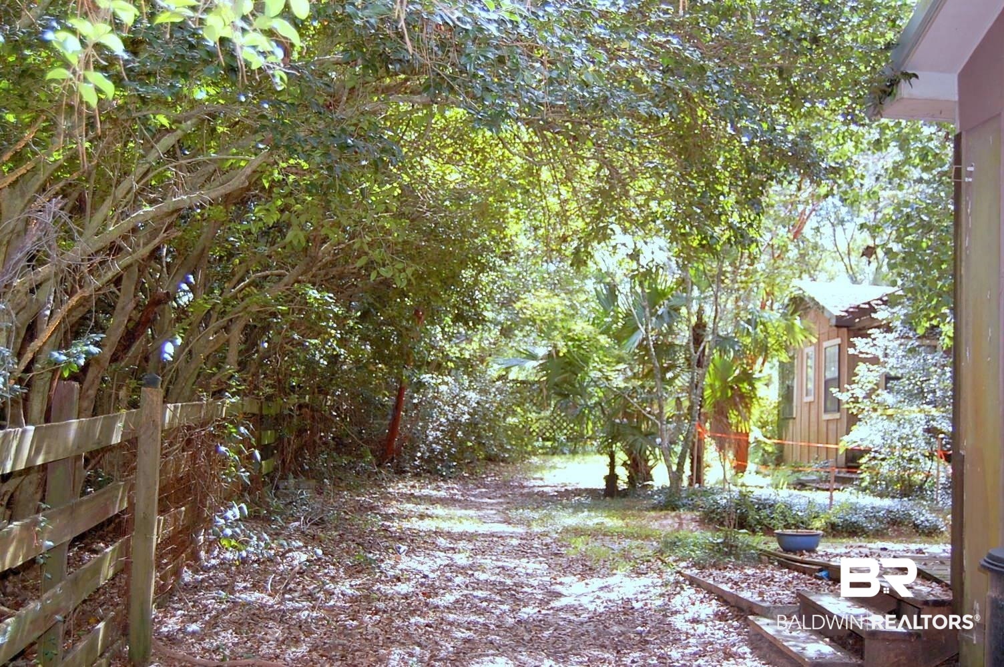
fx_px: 1463
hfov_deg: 37.9
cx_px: 502
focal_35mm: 52
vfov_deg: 25.7
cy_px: 334
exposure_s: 1/125
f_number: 4.8
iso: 400
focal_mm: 35
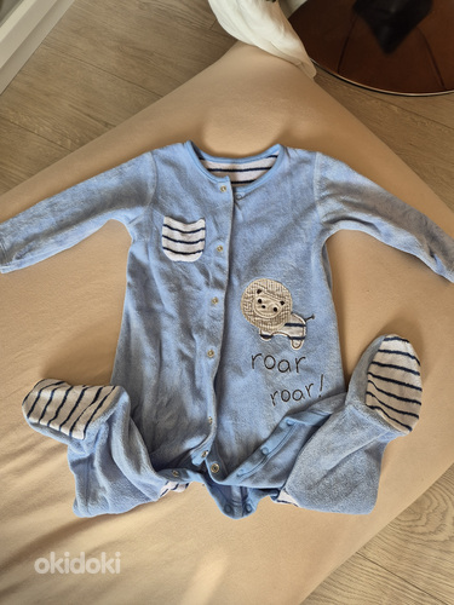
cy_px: 302
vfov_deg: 73.9
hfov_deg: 58.9
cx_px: 227
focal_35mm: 23
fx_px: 402
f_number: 1.8
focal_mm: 5.4
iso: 125
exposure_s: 1/180
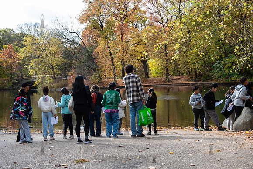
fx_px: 293
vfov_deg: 32.2
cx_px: 126
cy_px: 84
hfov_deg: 46.7
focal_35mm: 42
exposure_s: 1/400
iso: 160
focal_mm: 40
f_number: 4
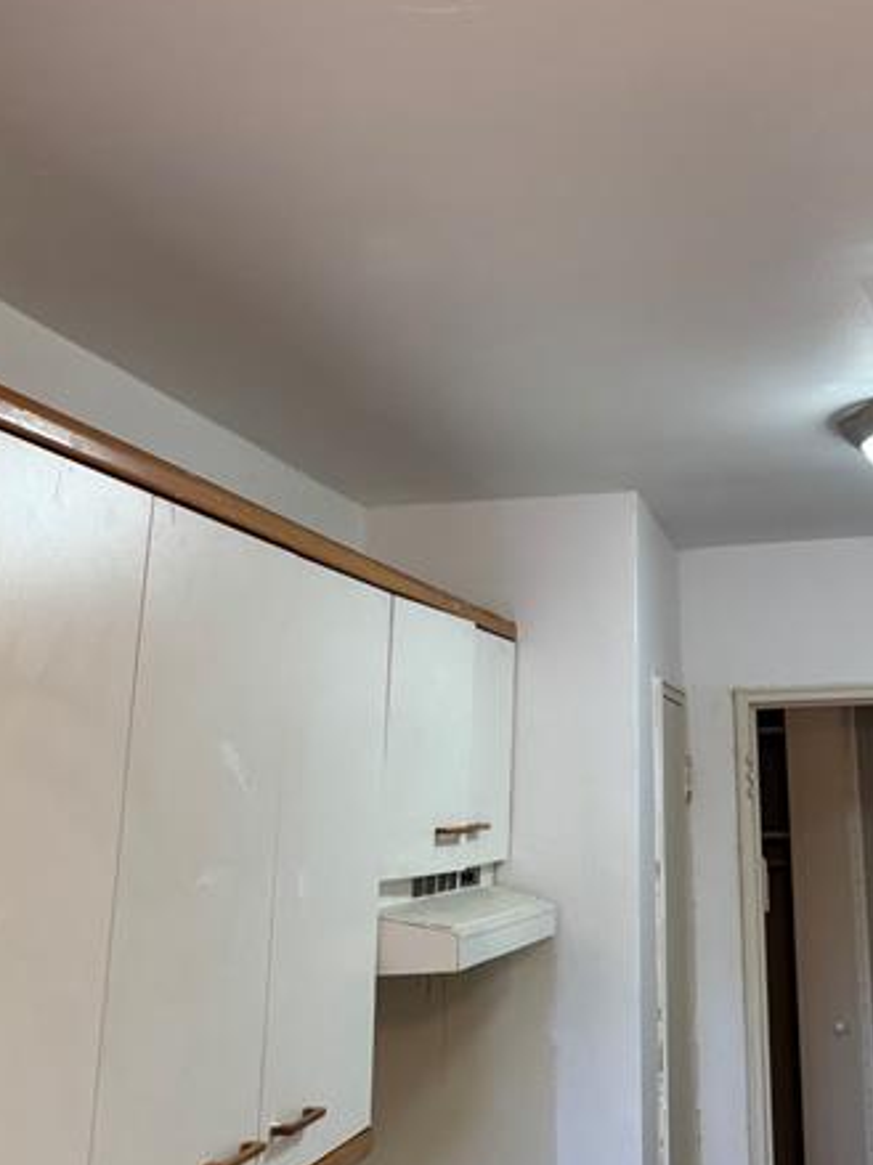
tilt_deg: +14.4
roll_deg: +1.0
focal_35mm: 42
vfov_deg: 43.8
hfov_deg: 33.6
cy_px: 345
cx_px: 663
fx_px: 1413
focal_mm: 6.76
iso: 160
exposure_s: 1/120
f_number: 1.78
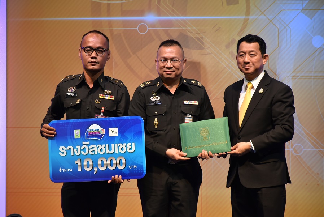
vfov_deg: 6.6
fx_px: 1891
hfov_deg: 9.8
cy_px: 108
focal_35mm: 210
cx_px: 162
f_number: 5.6
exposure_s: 1/160
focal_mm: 140
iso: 800
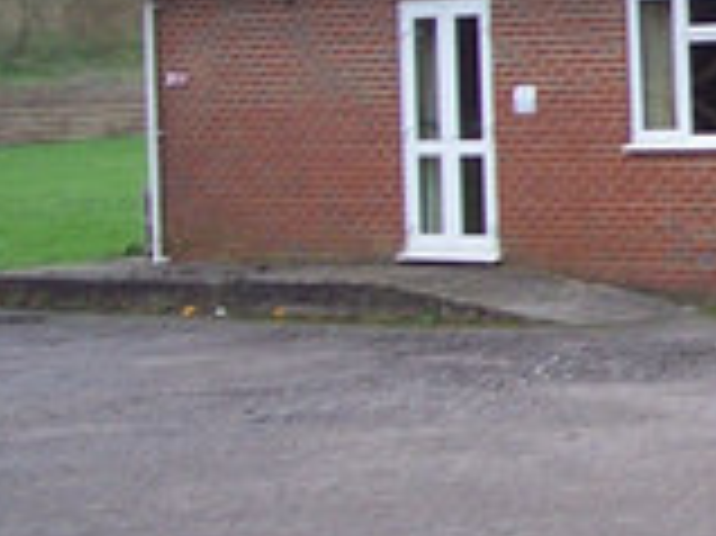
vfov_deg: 9.3
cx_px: 1382
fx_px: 3245
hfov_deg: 11.5
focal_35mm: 157
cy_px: -90
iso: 100
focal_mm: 8
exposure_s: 1/45
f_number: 3.4
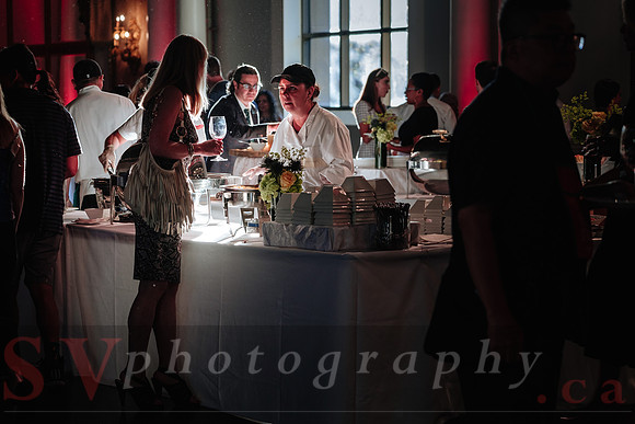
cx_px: 311
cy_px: 212
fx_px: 1810
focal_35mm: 103
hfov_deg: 19.9
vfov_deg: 13.4
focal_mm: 66
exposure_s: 1/100
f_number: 2.8
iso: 400
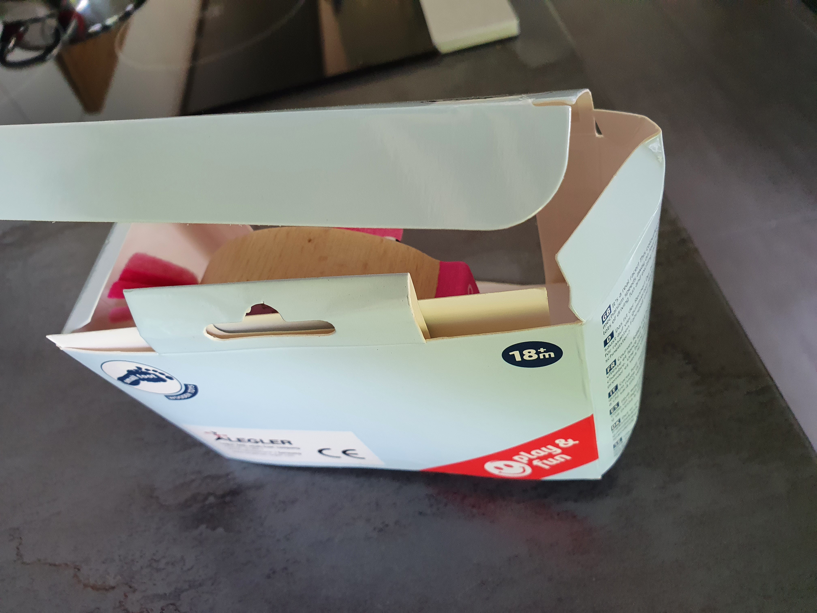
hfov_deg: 67.3
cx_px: 408
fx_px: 614
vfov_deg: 53.1
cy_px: 306
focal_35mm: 26
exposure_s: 1/50
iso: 250
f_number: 2.4
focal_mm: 4.32
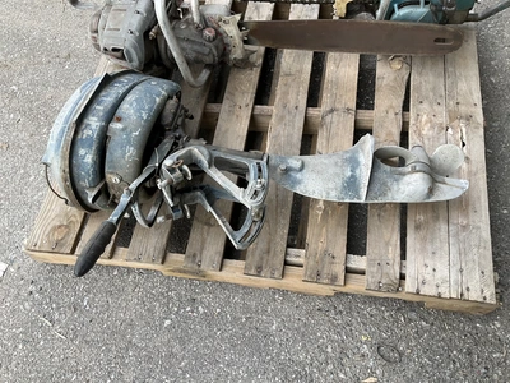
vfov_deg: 48.2
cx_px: 255
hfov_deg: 61.7
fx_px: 427
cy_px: 192
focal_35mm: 29
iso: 20
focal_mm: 3
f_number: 1.8
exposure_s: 1/122
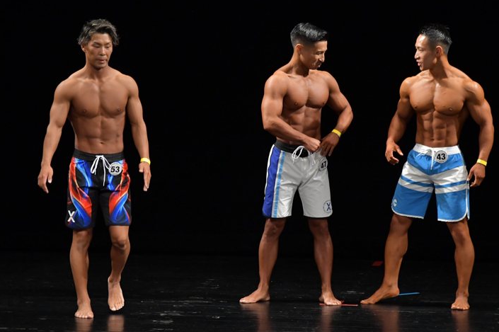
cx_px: 257
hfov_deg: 6.2
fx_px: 4571
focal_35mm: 330
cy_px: 181
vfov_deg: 4.2
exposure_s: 1/400
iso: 3200
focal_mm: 200
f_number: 5.6
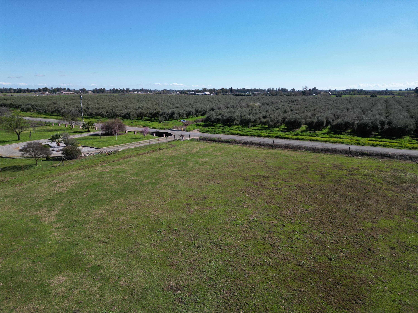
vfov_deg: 56.8
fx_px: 290
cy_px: 156
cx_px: 209
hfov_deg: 71.6
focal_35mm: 24
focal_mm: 6.72
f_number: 1.7
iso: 120
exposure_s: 1/3000
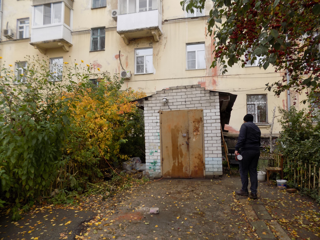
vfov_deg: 58.9
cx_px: 160
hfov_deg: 73.9
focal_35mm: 23
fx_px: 213
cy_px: 120
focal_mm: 4
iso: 80
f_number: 3.1
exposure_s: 1/100
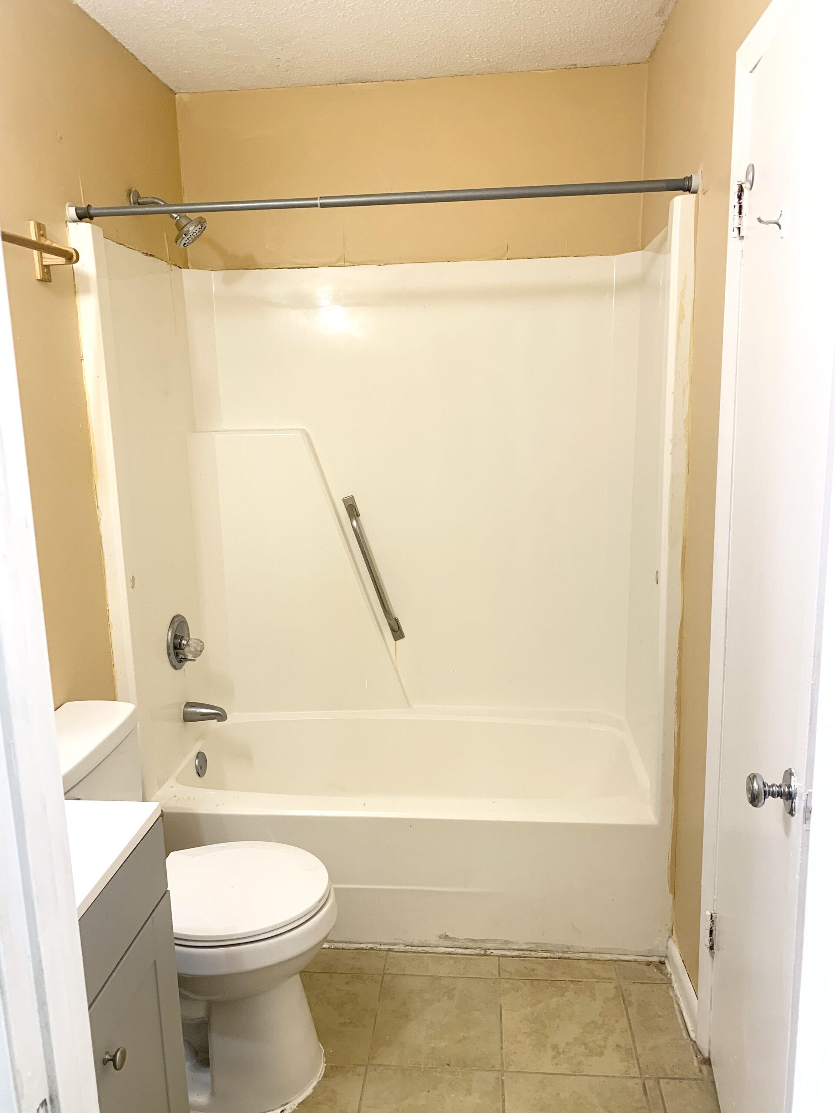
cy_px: 556
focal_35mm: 26
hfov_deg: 53.1
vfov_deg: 67.3
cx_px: 418
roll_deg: +0.7
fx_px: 836
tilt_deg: -11.7
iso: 64
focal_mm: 4.25
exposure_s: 1/60
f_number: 1.8
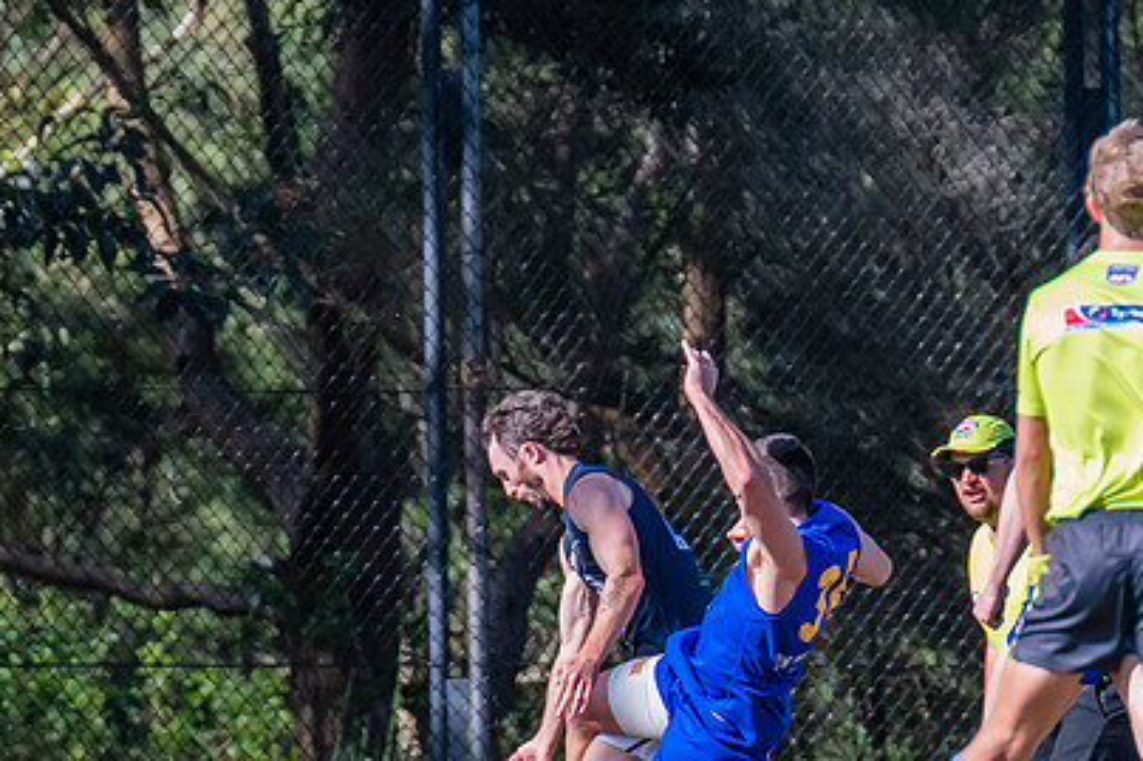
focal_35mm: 1289
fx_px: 40907
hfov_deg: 1.6
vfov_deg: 1.1
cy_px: 626
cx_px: 562
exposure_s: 1/2000
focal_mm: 420
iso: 800
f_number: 6.3
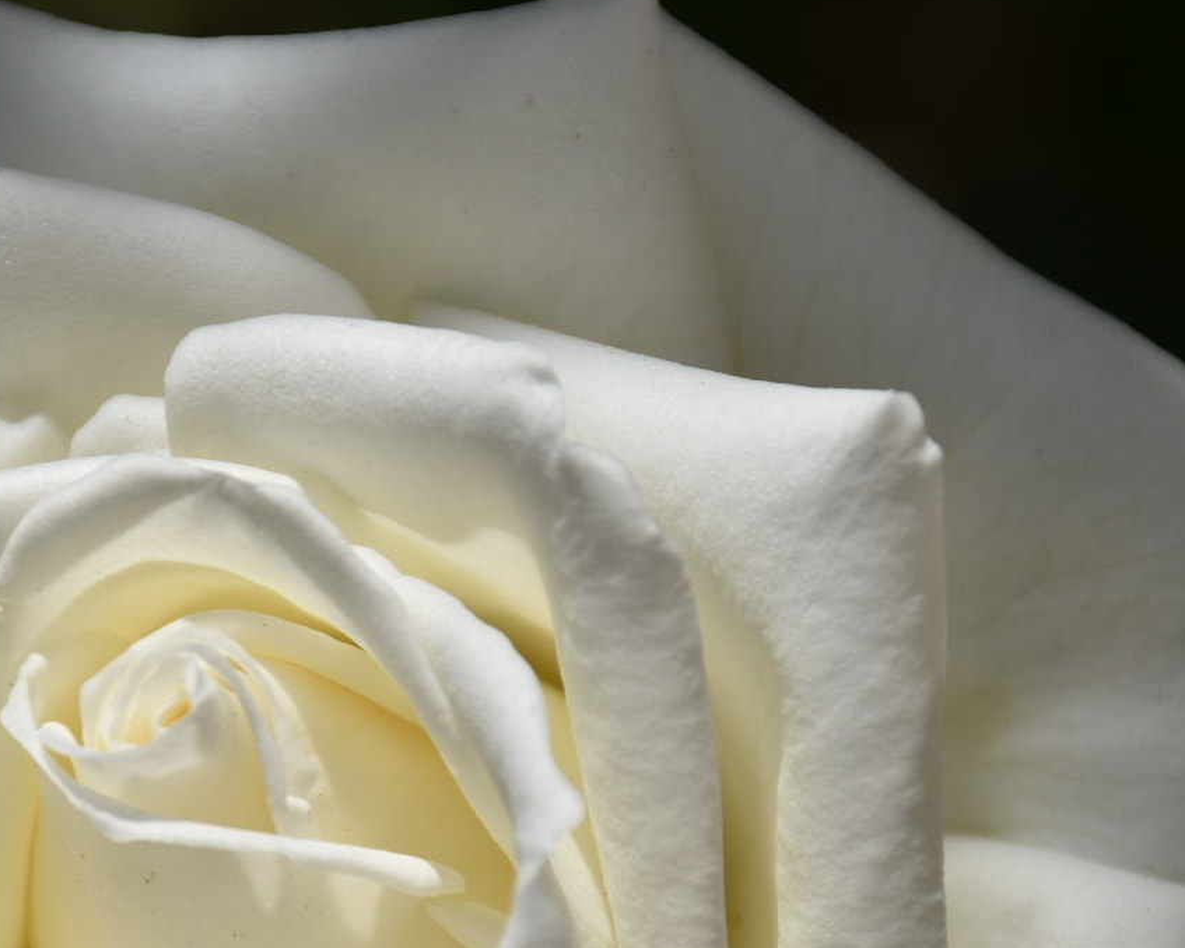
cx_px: 333
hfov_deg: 5.1
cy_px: 734
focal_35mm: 377
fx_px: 13225
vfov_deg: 4.1
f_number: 8
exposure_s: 1/1600
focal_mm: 140
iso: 200
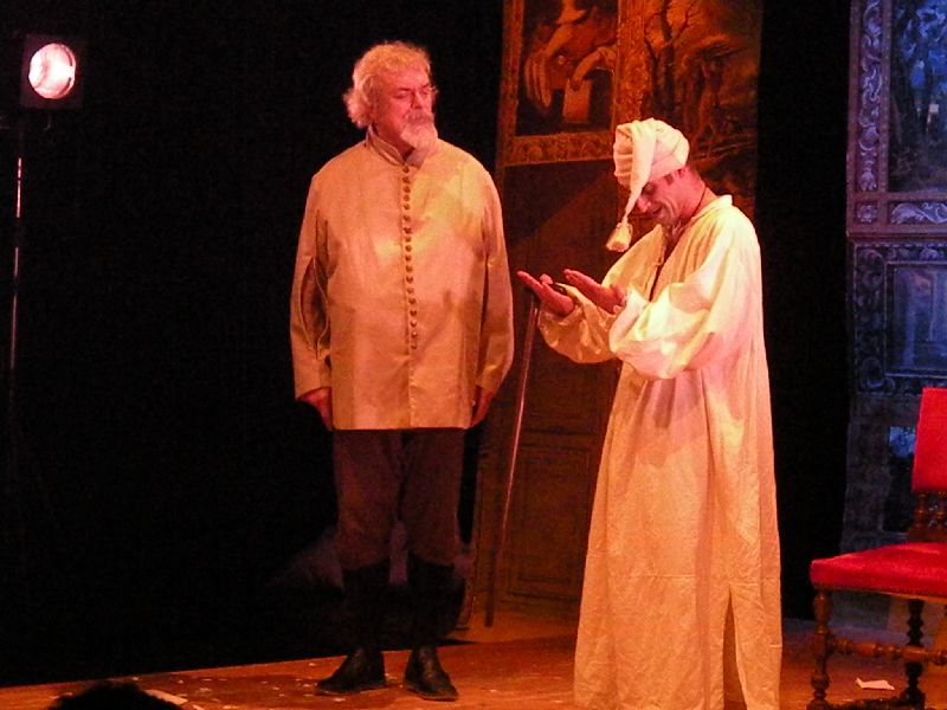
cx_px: 474
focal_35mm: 110
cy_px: 355
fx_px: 3009
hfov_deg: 17.9
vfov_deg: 13.5
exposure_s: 1/250
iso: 3200
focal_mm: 19.4
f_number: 5
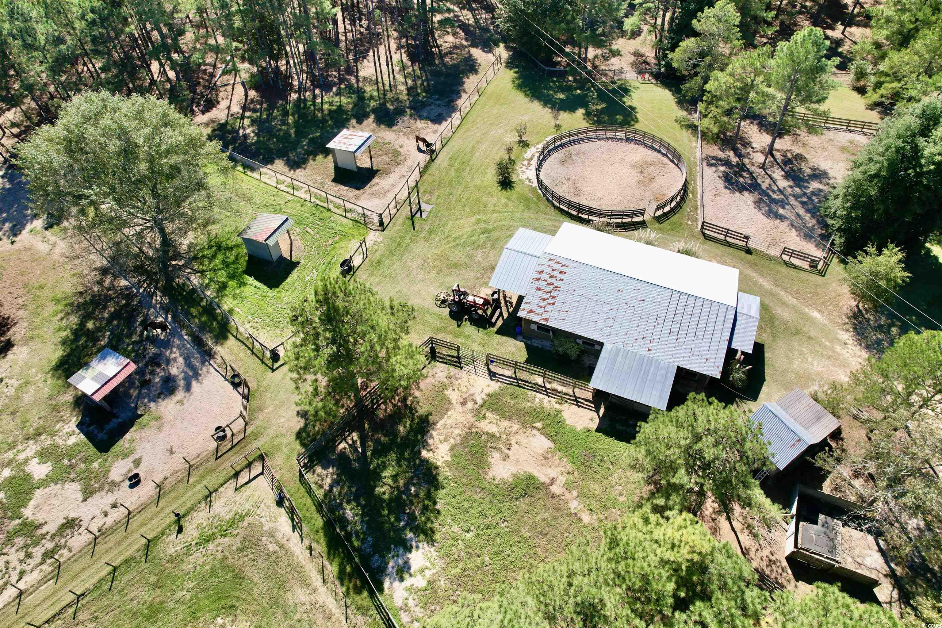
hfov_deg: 78.6
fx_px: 576
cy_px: 314
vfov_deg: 57.2
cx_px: 471
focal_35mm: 22
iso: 100
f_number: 2.8
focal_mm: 8.38
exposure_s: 1/1000
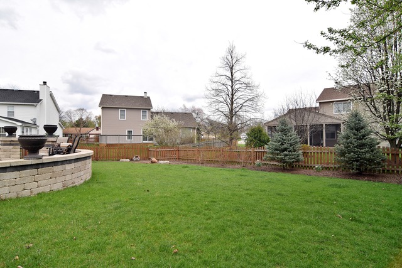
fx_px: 201
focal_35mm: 18
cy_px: 134
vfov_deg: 67.4
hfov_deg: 90.0
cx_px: 201
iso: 200
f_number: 9
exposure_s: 1/200
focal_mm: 12
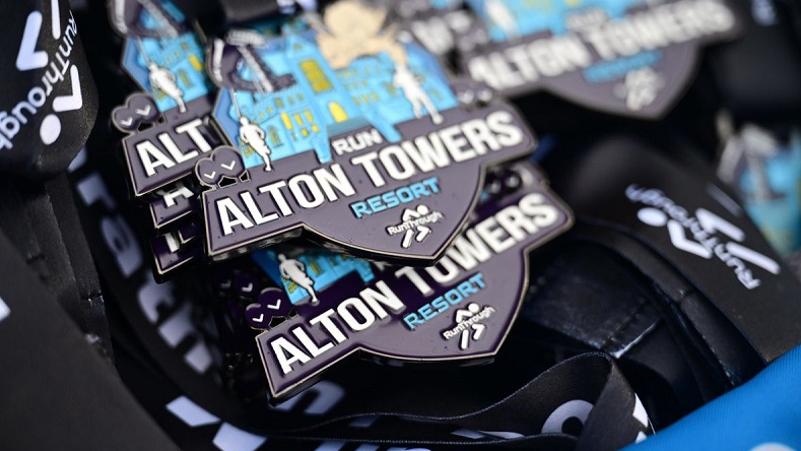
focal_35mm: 69
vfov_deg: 17.5
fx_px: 1466
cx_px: 397
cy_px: 212
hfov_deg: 30.6
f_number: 2.8
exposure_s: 1/640
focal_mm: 65
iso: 800
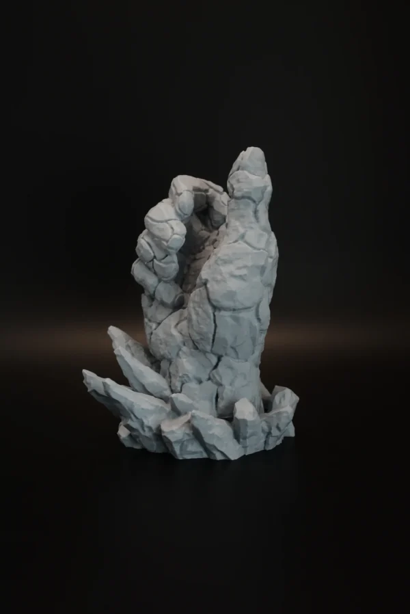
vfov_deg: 41.1
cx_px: 205
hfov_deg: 28.1
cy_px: 307
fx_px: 819
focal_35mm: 48
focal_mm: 32
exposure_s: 1/100
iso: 400
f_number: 5
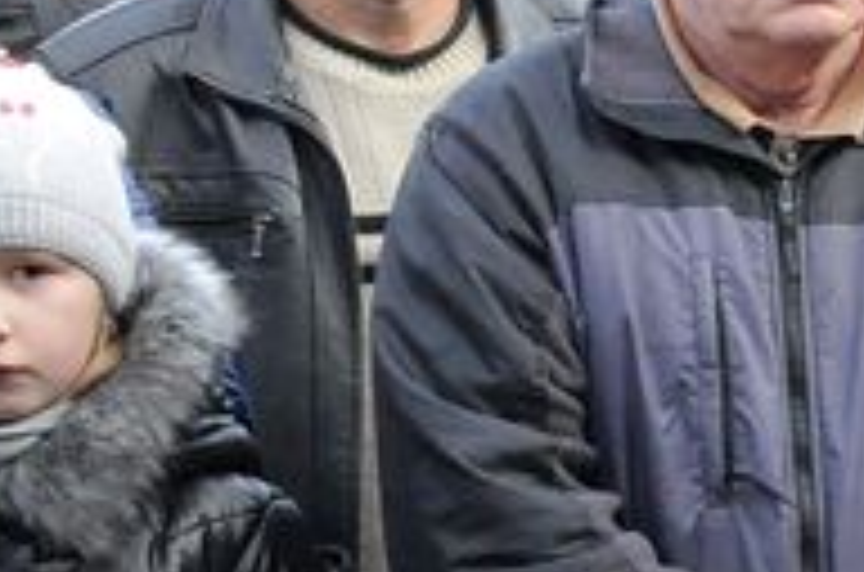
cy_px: 336
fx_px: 6368
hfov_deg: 7.4
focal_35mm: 266
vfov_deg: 5.1
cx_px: 1746
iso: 2500
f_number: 10
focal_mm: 40
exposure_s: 1/400
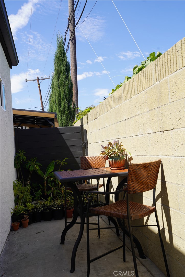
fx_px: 270
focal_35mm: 35
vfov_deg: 54.4
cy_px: 138
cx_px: 92
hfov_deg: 37.9
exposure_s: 1/125
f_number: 8
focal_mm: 35
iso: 100
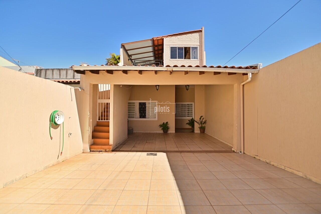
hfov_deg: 100.4
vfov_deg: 77.3
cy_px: 107
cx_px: 160
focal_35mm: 15
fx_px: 134
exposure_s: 1/800
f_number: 3.5
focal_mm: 10
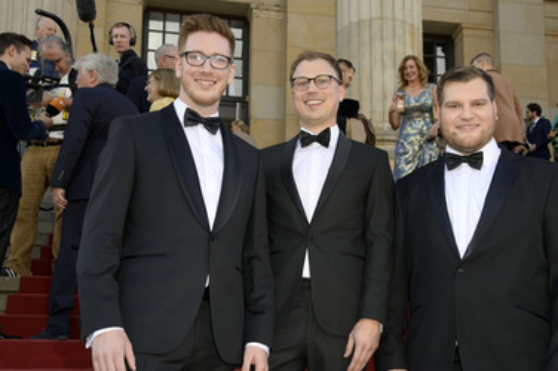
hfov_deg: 36.8
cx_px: 332
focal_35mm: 54
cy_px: 212
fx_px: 836
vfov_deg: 25.0
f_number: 7.1
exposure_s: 1/200
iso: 400
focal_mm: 45
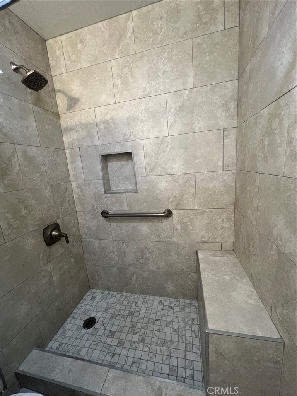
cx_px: 148
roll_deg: +5.6
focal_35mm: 13
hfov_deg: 89.9
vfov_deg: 106.2
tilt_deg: -9.9
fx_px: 149
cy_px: 198
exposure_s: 1/60
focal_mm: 1.57
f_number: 1.8
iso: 200
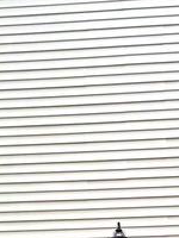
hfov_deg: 14.8
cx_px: 112
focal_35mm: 100
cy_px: 233
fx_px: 689
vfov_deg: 19.1
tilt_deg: +9.1
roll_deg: +0.8
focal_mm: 5.96
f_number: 1.6
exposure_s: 1/2451
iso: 64
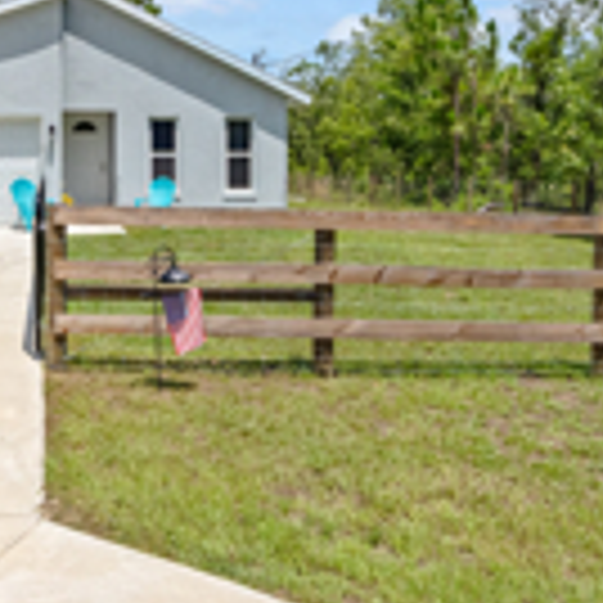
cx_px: 83
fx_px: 808
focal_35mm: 41
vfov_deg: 40.6
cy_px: 225
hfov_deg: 38.6
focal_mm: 16
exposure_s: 1/1000
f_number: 13
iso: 2500
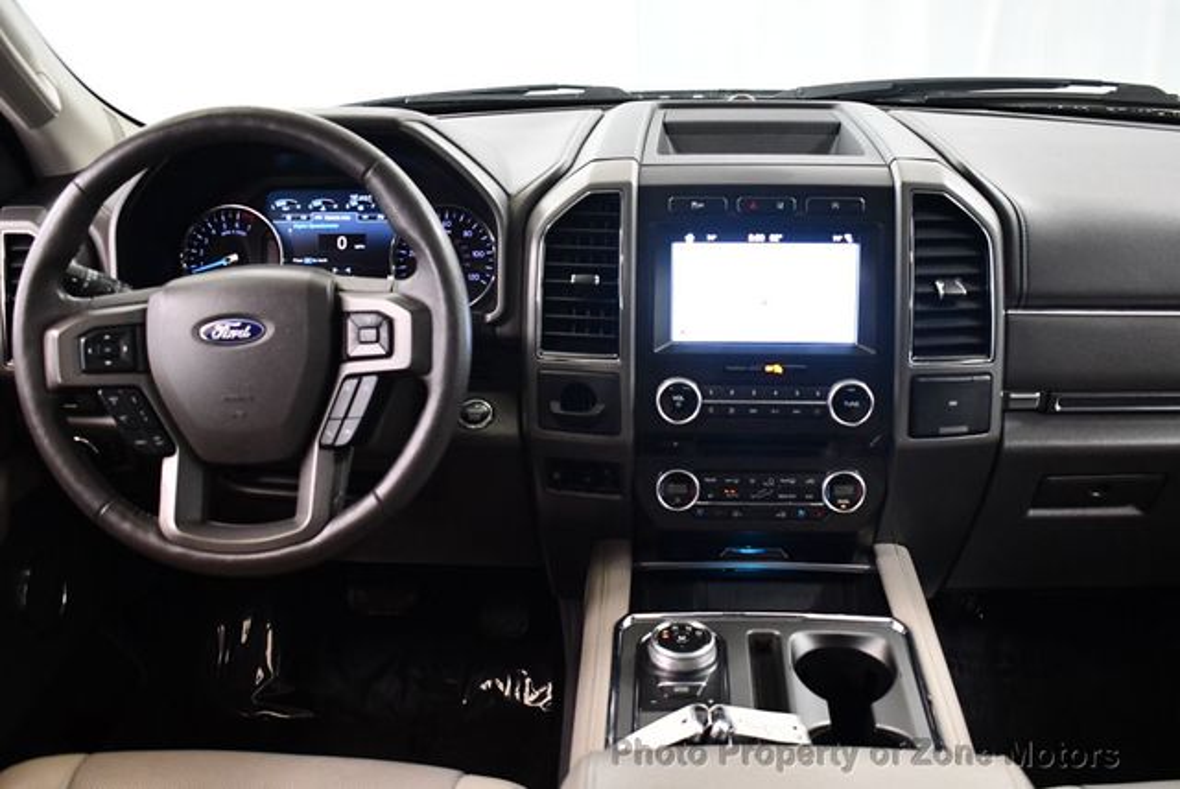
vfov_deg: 36.9
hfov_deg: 53.1
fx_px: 1181
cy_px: 394
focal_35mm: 36
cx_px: 590
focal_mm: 18
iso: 3200
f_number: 3.5
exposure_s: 1/100
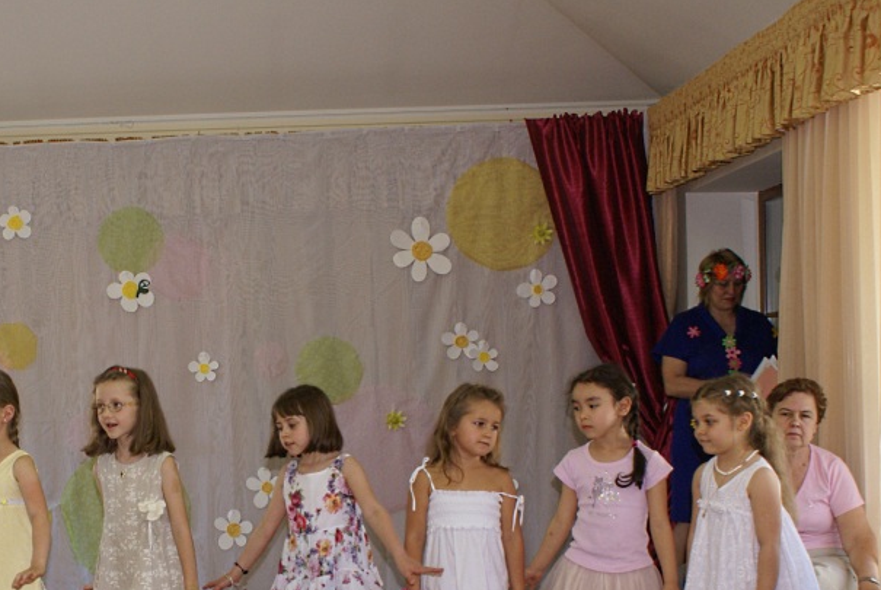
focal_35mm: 66
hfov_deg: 29.8
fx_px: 1617
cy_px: 490
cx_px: 178
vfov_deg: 20.4
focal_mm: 26
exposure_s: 1/60
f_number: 5.6
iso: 400
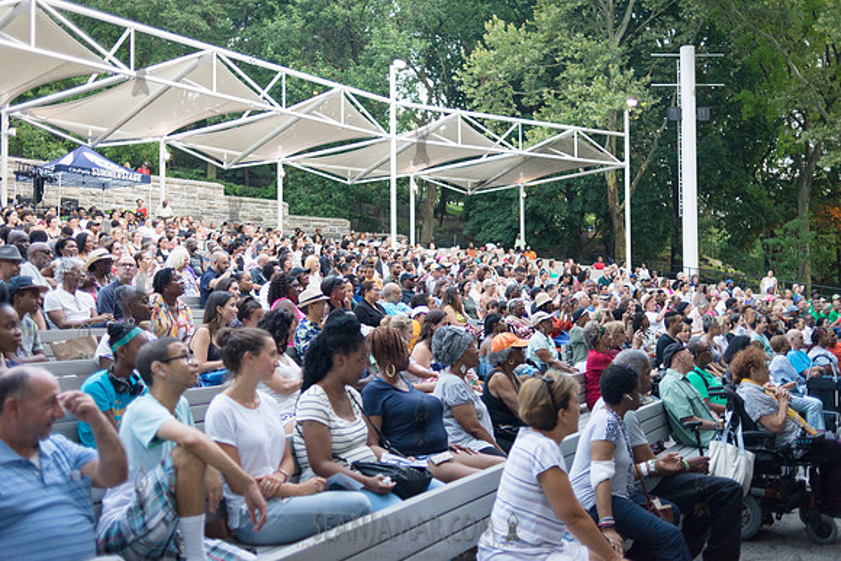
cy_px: 280
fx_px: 818
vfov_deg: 37.9
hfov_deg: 54.4
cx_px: 420
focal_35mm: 35
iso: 1250
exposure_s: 1/500
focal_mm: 35
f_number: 2
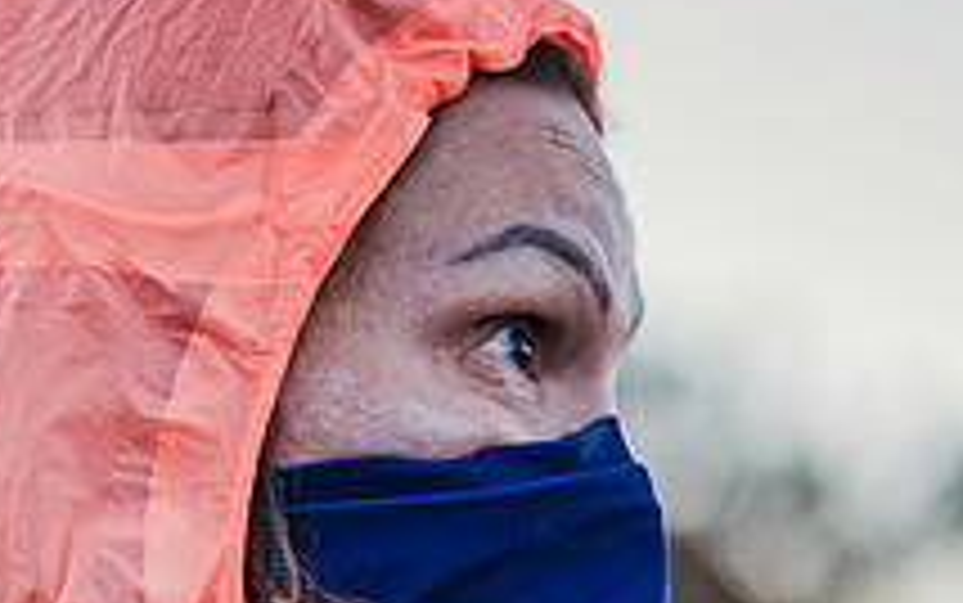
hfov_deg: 15.1
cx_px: 297
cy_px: 520
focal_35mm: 138
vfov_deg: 9.5
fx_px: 3624
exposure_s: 1/640
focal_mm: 50
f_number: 1.4
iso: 100
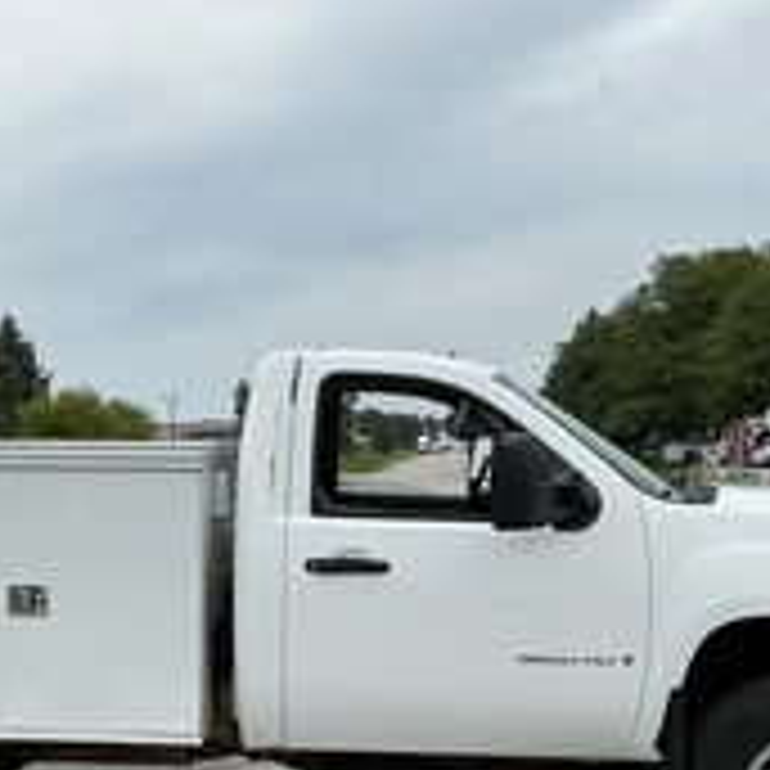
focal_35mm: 58
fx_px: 1460
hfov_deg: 29.3
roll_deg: +1.1
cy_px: 621
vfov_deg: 28.9
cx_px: 239
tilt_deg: -6.0
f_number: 1.8
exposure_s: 1/1412
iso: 25
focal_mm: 3
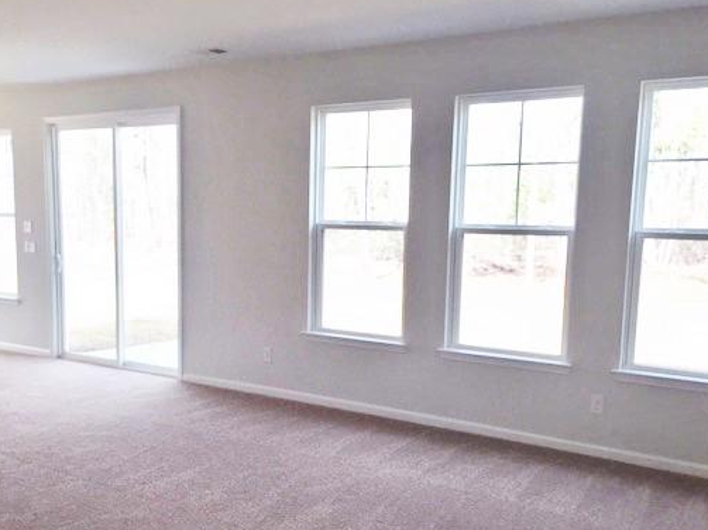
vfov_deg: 38.5
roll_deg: -1.5
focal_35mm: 37
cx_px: 331
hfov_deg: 50.1
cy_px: 320
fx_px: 756
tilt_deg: -8.3
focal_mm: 4.15
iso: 32
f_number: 2.2
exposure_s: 1/286
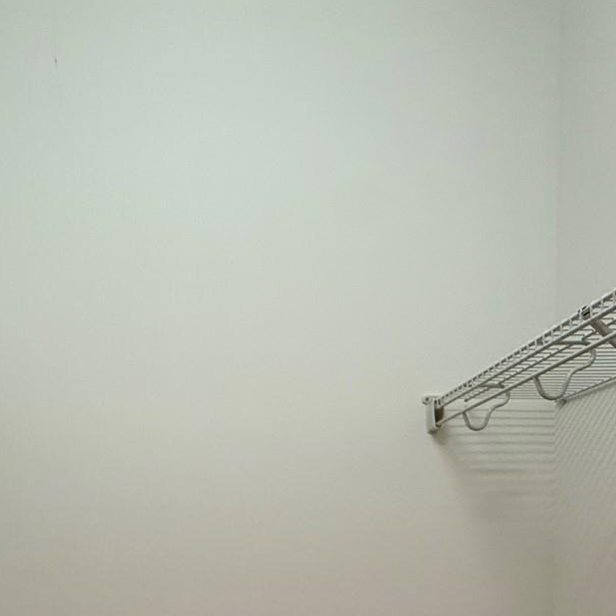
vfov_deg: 46.0
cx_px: 225
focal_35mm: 32
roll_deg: +0.5
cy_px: 558
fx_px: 644
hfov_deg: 50.5
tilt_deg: -1.6
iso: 250
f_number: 2.2
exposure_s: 1/120
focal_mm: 2.22
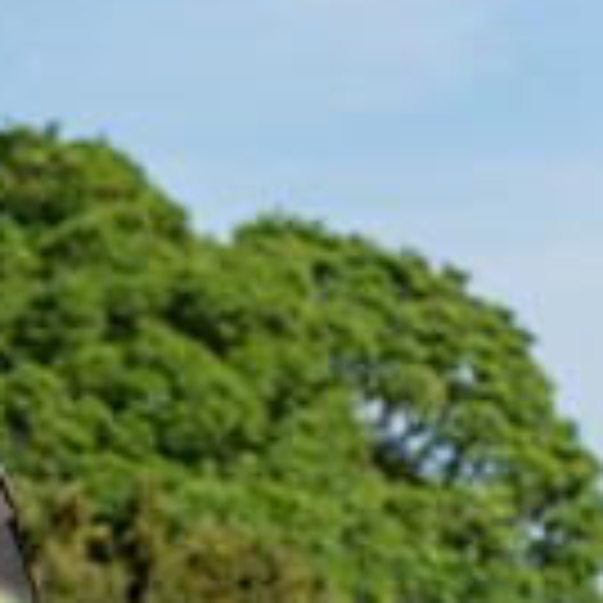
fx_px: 5301
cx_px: -310
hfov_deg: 6.4
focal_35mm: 269
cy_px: 767
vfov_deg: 6.5
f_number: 3.5
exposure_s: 1/1000
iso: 100
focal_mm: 73
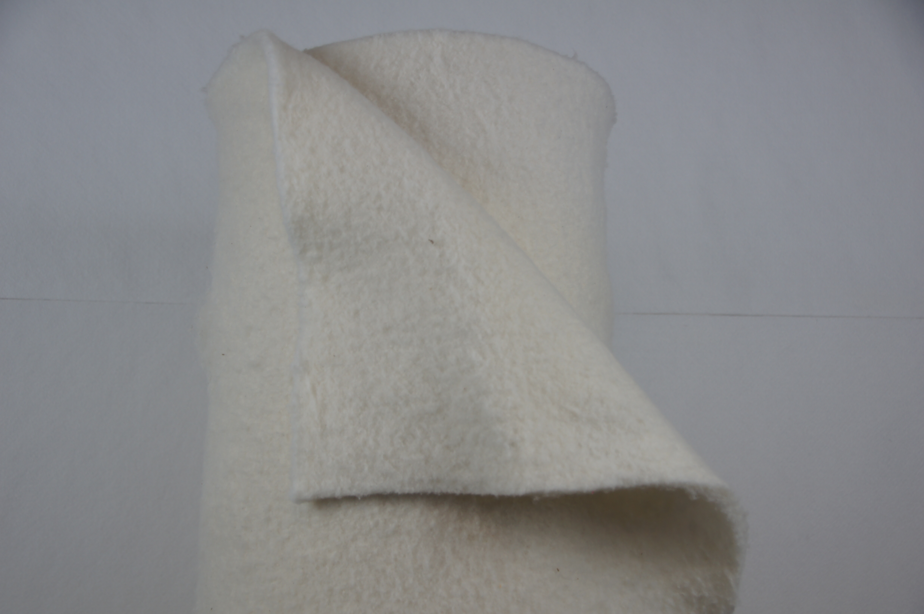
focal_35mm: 52
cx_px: 462
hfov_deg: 37.9
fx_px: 1346
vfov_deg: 25.7
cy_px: 307
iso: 100
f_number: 4.5
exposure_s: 1/60
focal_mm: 35
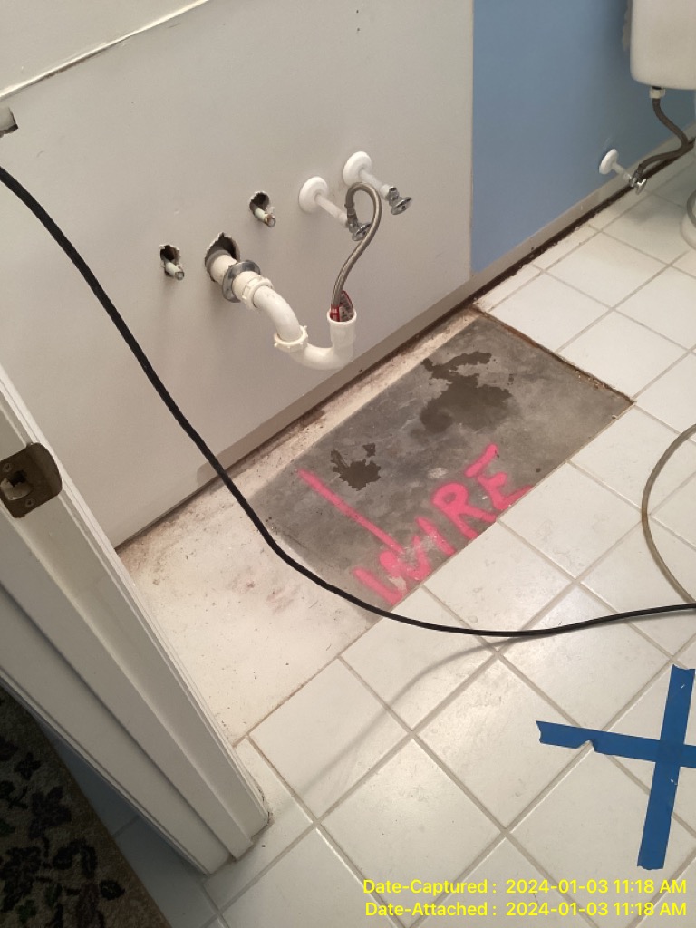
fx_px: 831
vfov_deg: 58.4
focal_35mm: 31
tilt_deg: -52.2
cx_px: 348
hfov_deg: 45.4
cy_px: 464
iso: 100
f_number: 2.4
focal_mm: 3.3
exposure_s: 1/50
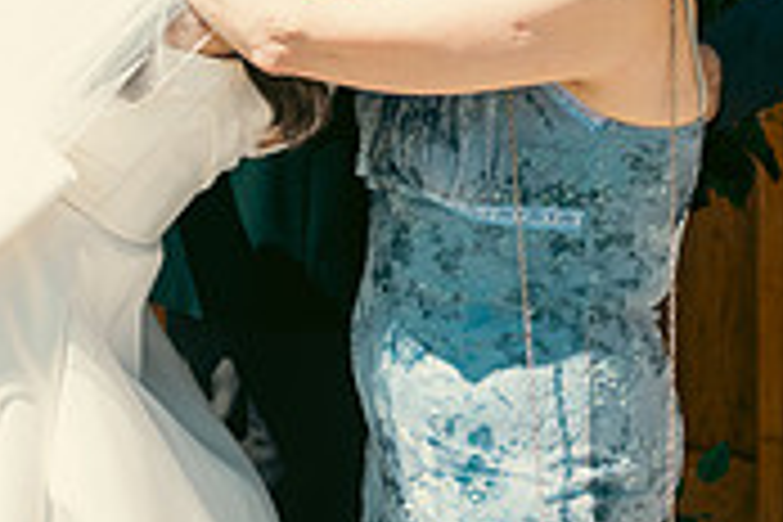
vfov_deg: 10.1
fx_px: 2893
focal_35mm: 133
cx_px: 526
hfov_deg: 15.4
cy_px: -128
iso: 100
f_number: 3.5
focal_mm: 40
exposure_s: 1/640
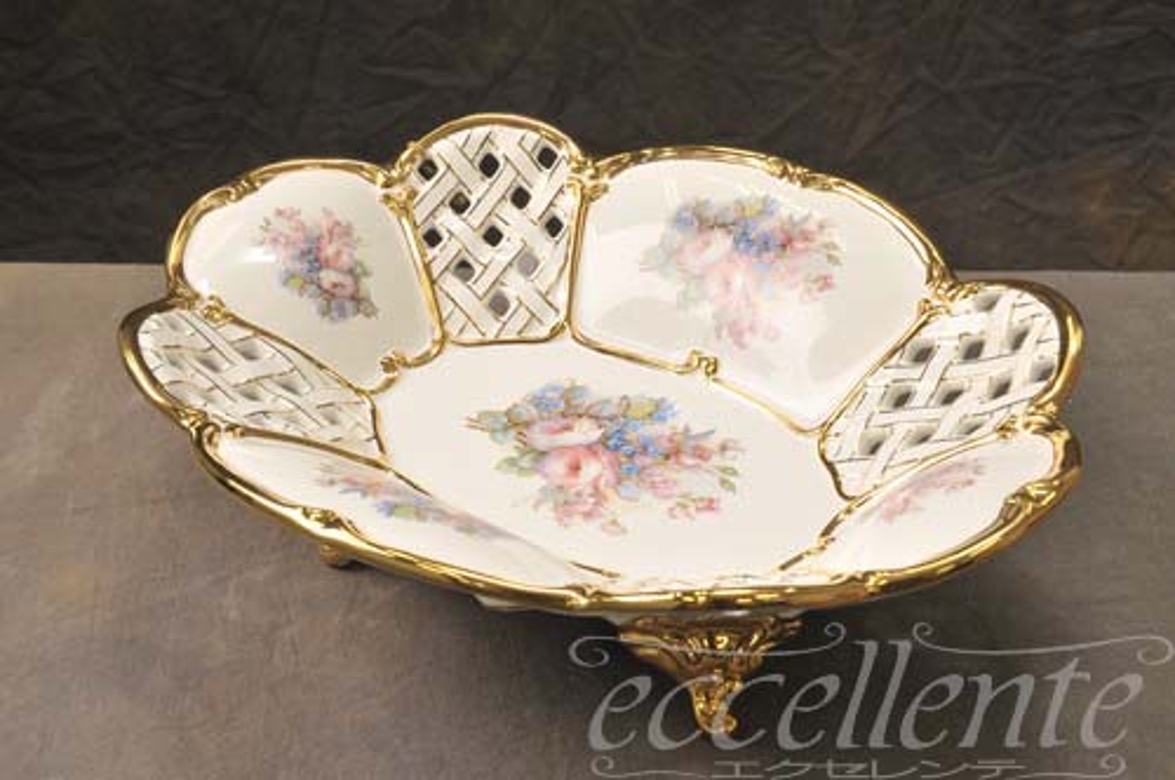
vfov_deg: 18.1
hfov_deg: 27.0
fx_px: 2445
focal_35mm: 75
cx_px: 588
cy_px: 390
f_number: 13
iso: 640
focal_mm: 50
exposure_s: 1/100
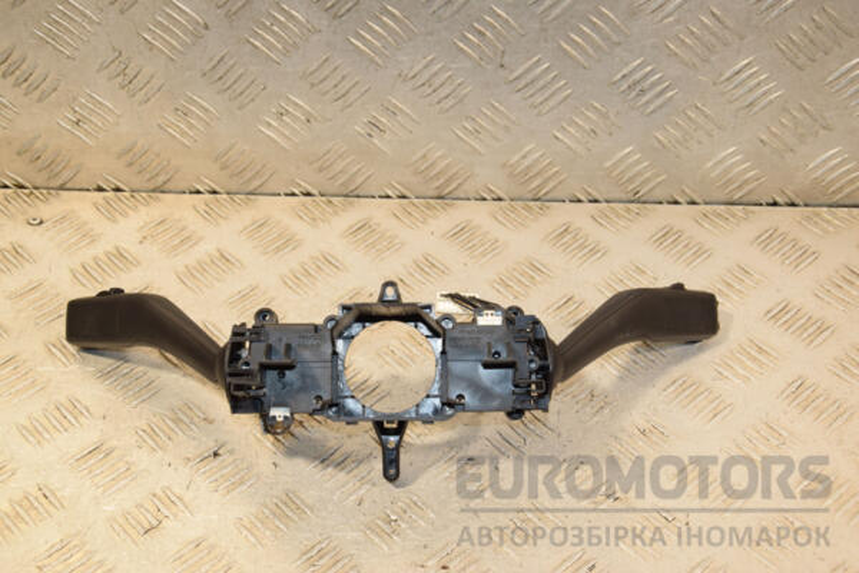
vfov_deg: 22.6
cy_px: 286
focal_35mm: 60
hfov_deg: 33.4
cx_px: 430
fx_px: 1432
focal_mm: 40
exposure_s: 1/200
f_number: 7.1
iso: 800
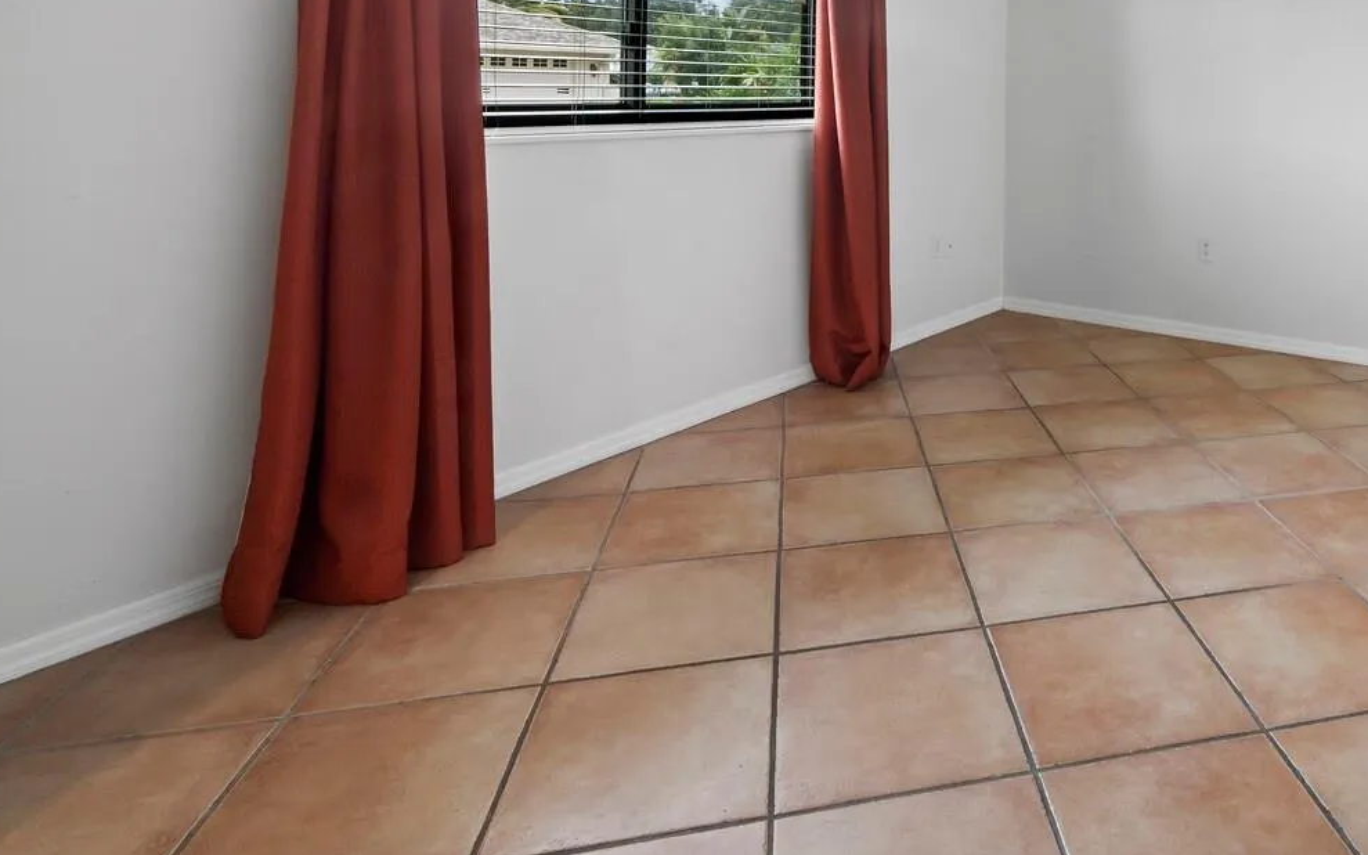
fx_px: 895
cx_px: 1019
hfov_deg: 70.0
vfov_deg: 46.2
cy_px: 86
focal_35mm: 24
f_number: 11
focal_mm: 7
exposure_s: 2
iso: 400
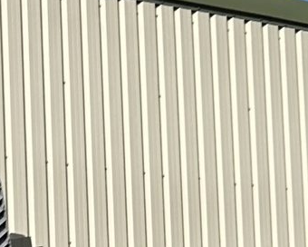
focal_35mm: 191
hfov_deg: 9.6
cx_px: -251
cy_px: 460
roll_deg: +0.3
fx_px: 1741
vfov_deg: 7.8
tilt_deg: +3.3
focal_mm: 5.7
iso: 50
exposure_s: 1/5319
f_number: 1.5
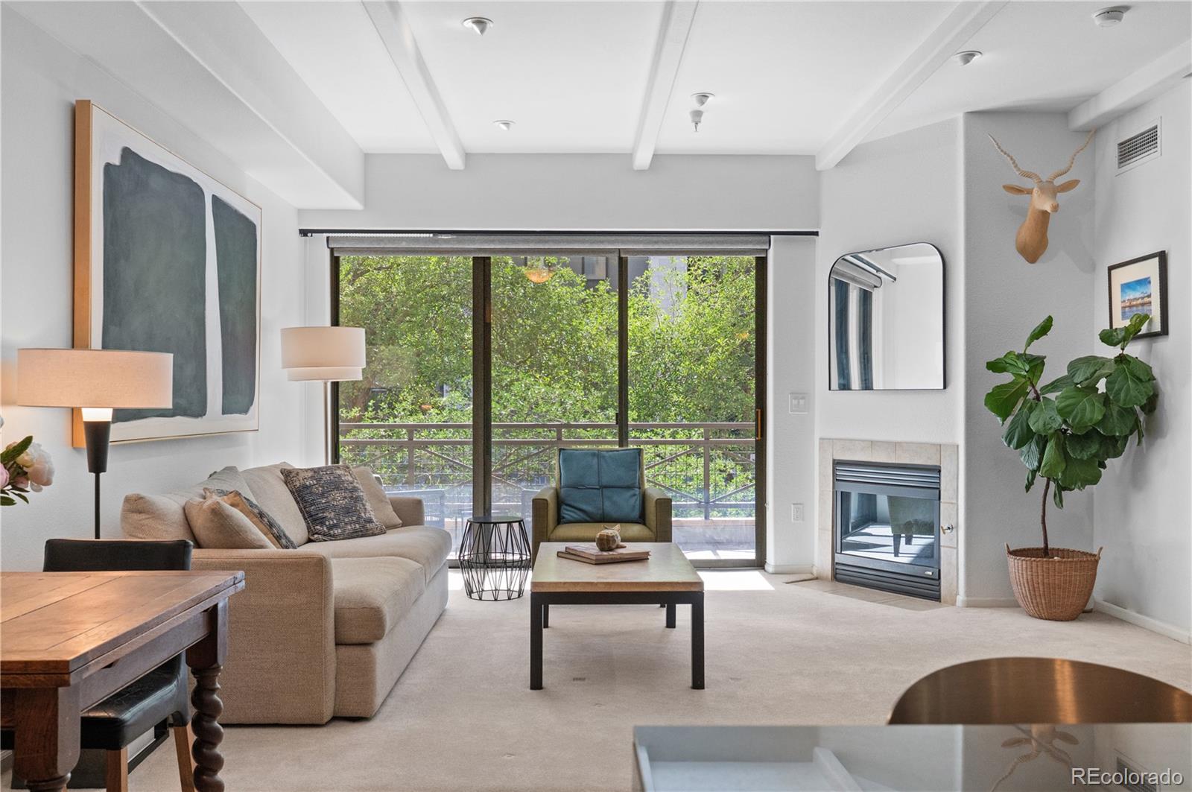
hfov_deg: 63.7
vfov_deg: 44.9
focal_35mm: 29
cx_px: 596
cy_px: 396
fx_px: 959
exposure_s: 1/80
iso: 1250
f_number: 8
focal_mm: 29
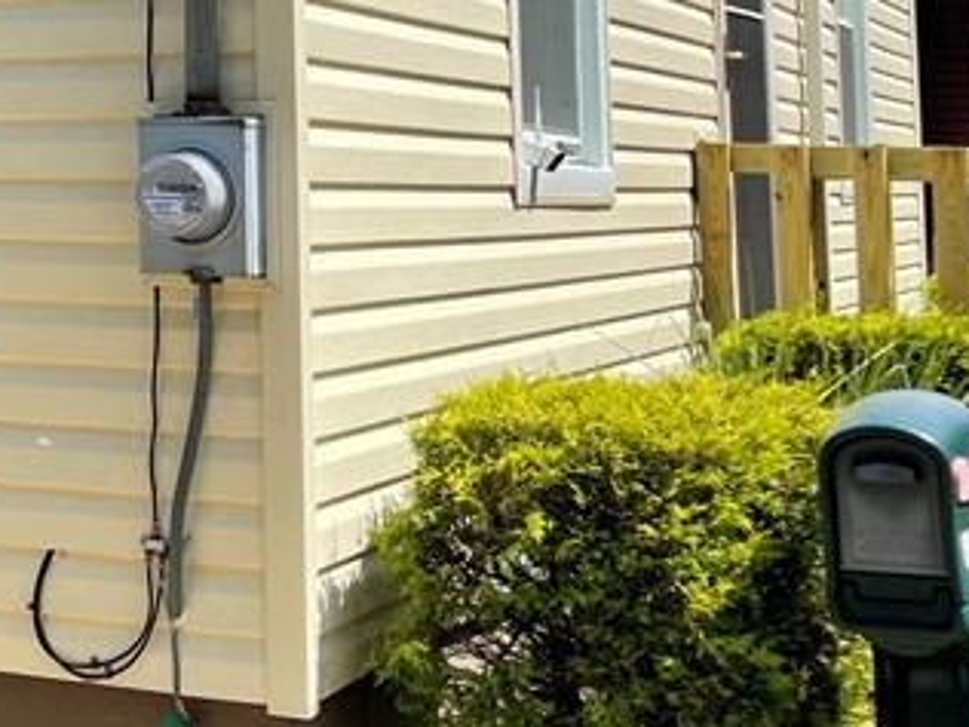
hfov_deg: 21.8
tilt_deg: +5.5
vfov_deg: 17.6
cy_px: -49
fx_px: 2267
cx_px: -288
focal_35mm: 81
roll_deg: -0.9
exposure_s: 1/2786
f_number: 1.6
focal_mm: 5.1
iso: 32
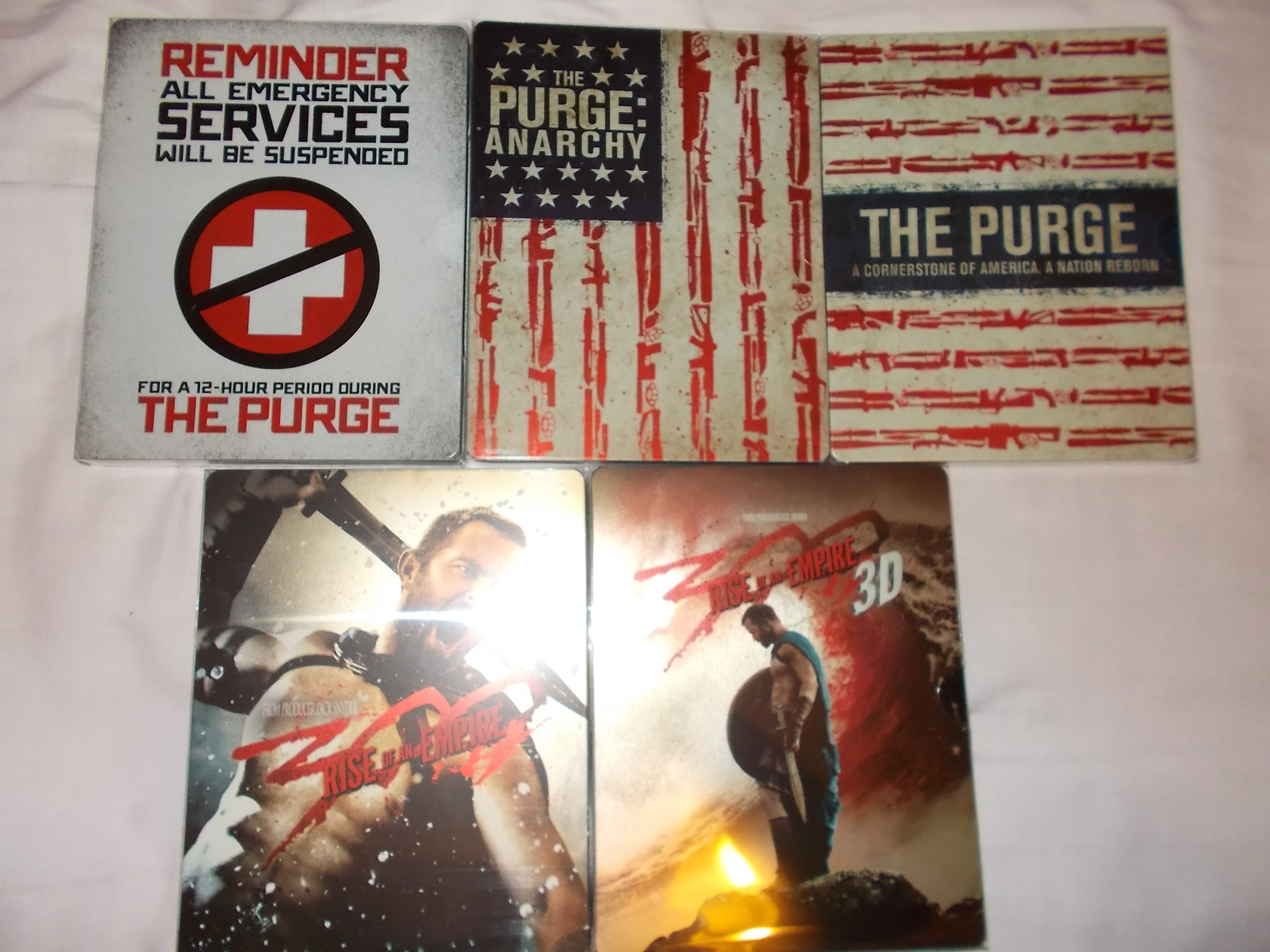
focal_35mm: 26
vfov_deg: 53.1
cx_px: 635
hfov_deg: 67.3
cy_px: 476
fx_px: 954
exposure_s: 1/25
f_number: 3.2
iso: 200
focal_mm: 4.6
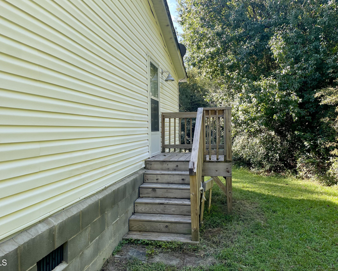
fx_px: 280
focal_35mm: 28
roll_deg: -0.1
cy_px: 135
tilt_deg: -0.1
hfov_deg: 62.2
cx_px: 171
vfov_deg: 51.5
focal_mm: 4.2
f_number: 1.6
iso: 32
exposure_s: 1/374
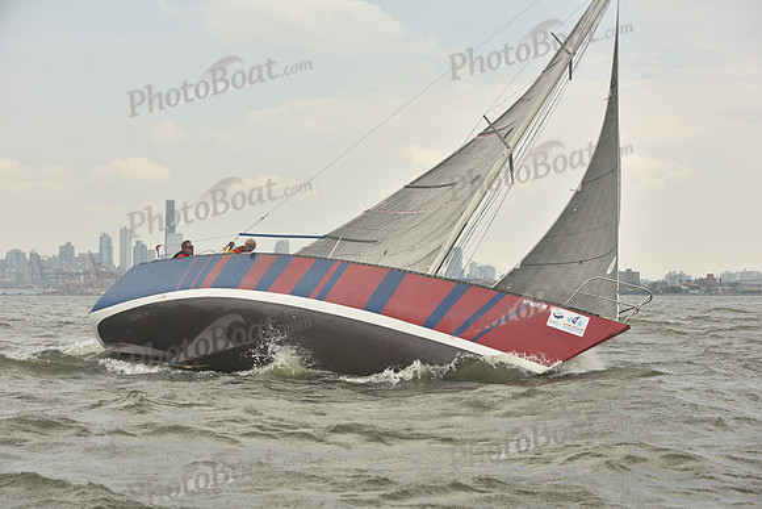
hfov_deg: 28.8
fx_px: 1482
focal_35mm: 70
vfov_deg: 19.5
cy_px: 254
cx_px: 381
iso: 250
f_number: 7.1
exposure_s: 1/800
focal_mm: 70
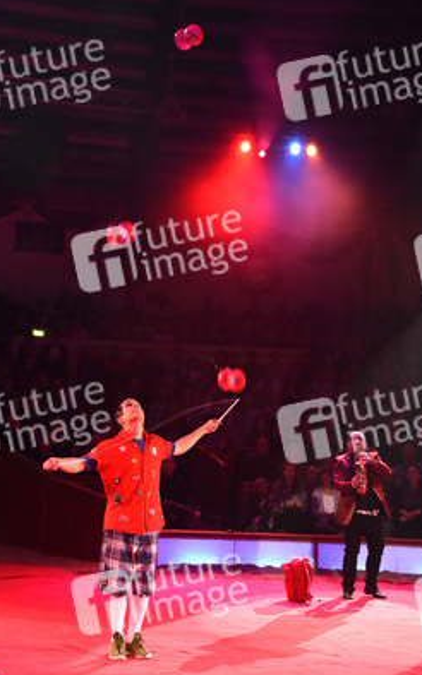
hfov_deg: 22.0
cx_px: 209
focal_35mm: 59
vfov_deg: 34.6
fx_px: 1086
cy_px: 338
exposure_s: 1/160
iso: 3200
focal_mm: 38
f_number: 6.3
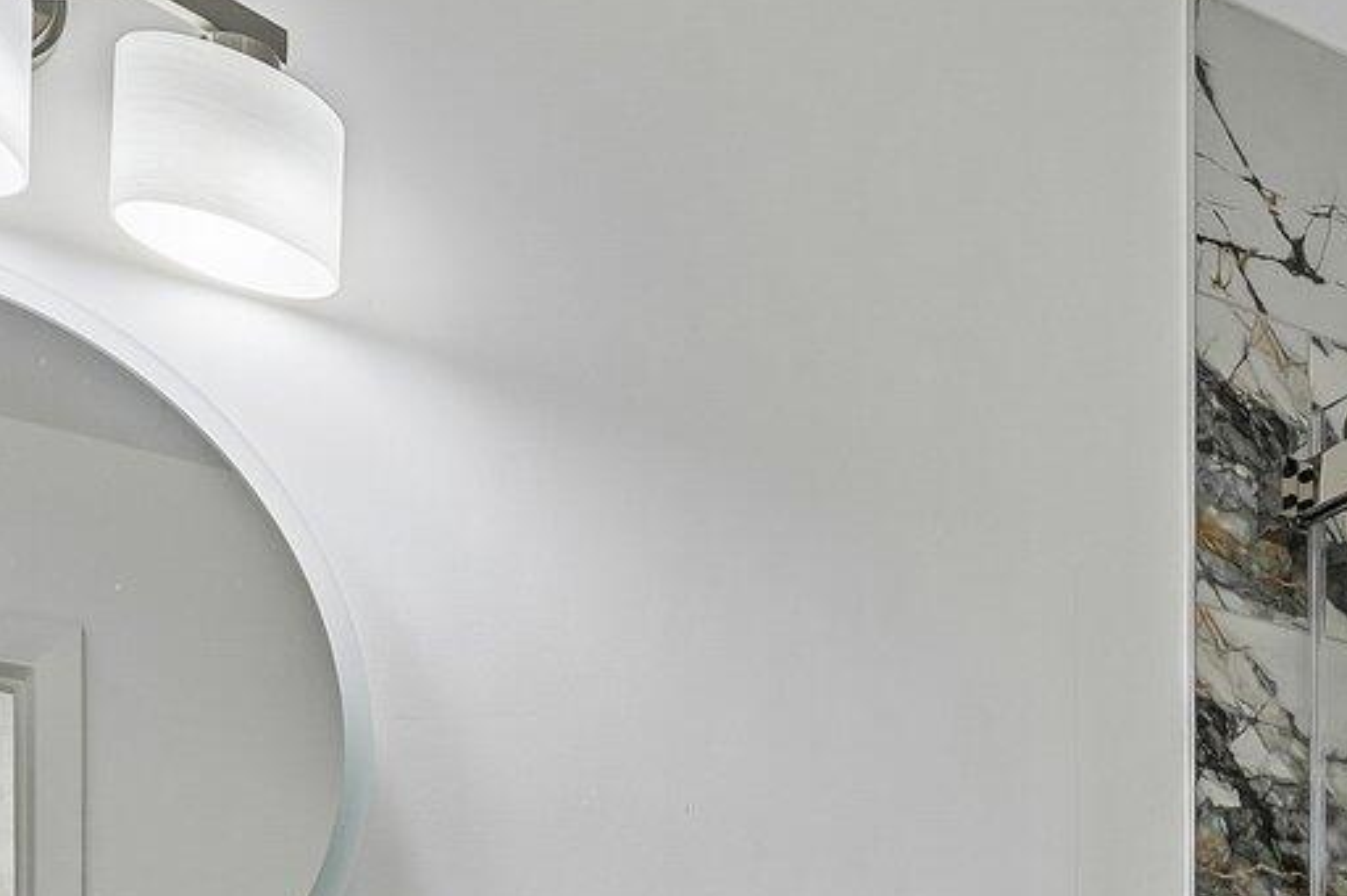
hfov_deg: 34.0
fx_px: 2095
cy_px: 1336
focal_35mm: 56
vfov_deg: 20.7
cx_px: 1168
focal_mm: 14
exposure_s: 1/13
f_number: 8
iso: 140
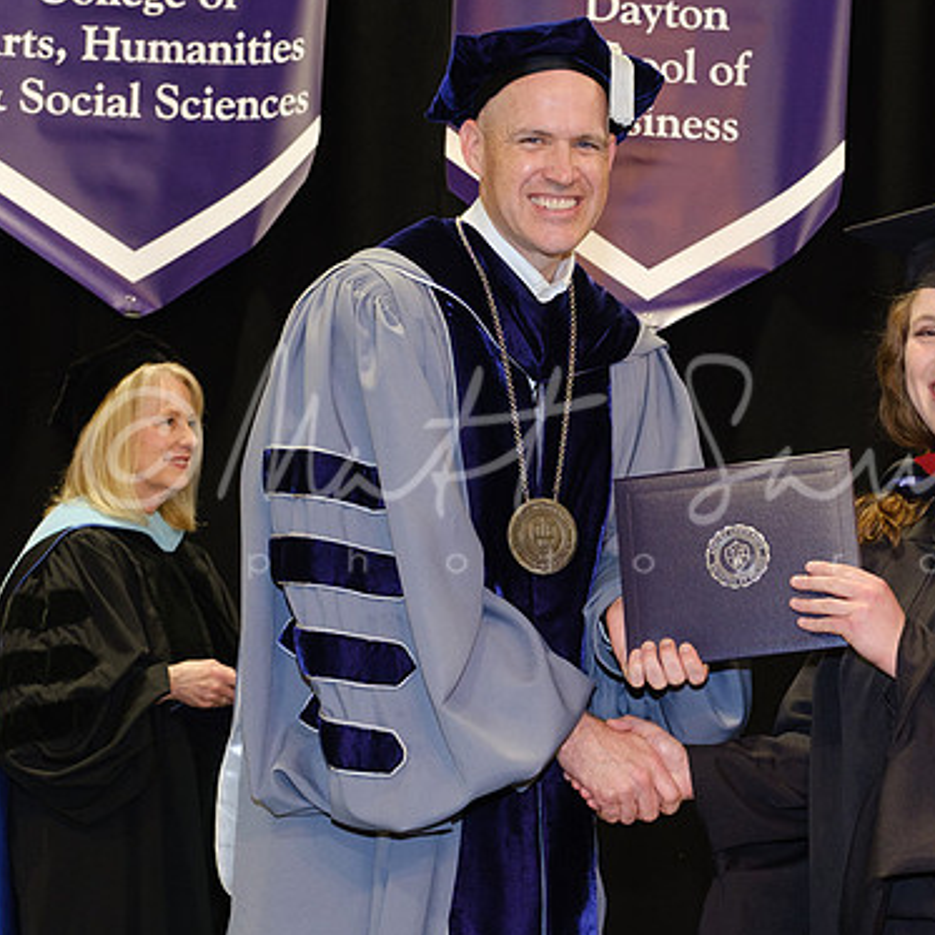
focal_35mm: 74
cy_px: 589
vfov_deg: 23.3
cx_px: 798
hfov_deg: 22.9
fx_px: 2261
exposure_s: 1/125
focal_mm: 26.6
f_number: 4
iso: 1250
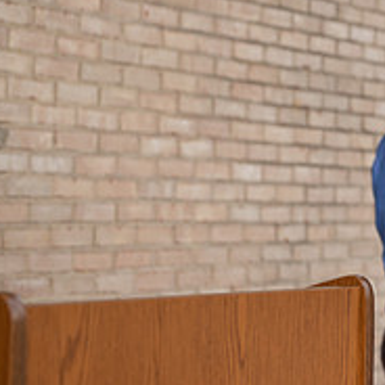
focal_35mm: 150
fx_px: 1887
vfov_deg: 11.6
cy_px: 76
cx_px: 544
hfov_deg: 11.3
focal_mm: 56
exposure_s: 1/400
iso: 200
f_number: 3.5
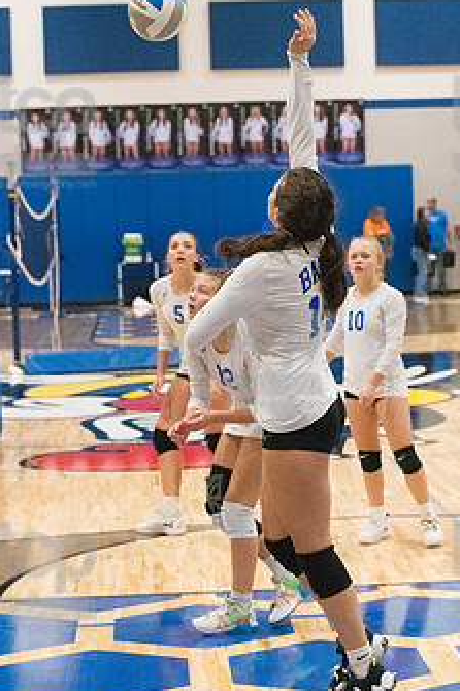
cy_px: 353
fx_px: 1803
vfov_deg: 21.7
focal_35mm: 94
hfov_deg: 14.5
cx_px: 274
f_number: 4.5
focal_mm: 70
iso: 10000
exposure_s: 1/1600
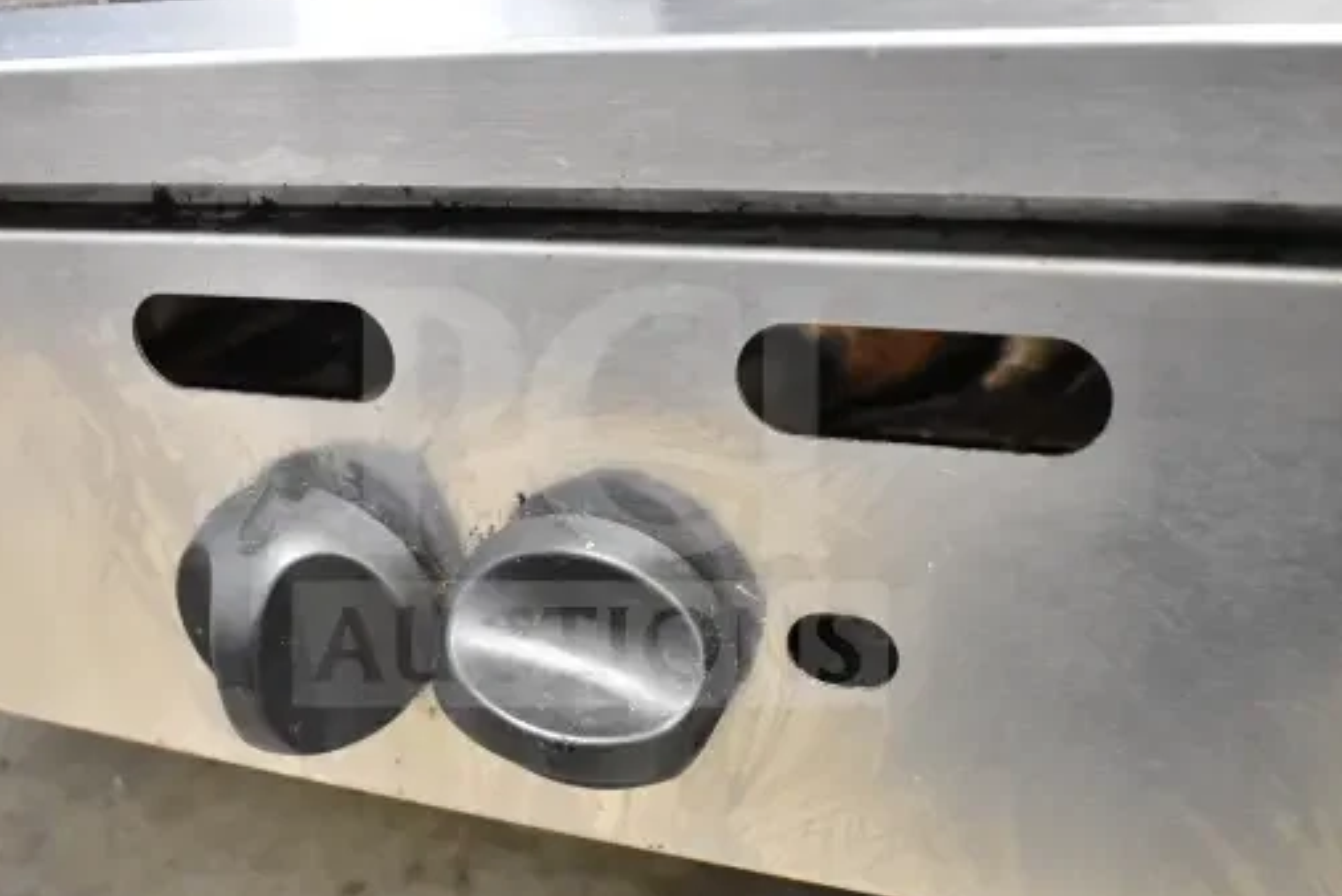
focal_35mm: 42
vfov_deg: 32.2
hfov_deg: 46.7
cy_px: 497
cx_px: 589
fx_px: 1552
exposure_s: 1/40
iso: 7200
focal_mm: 23
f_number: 3.8
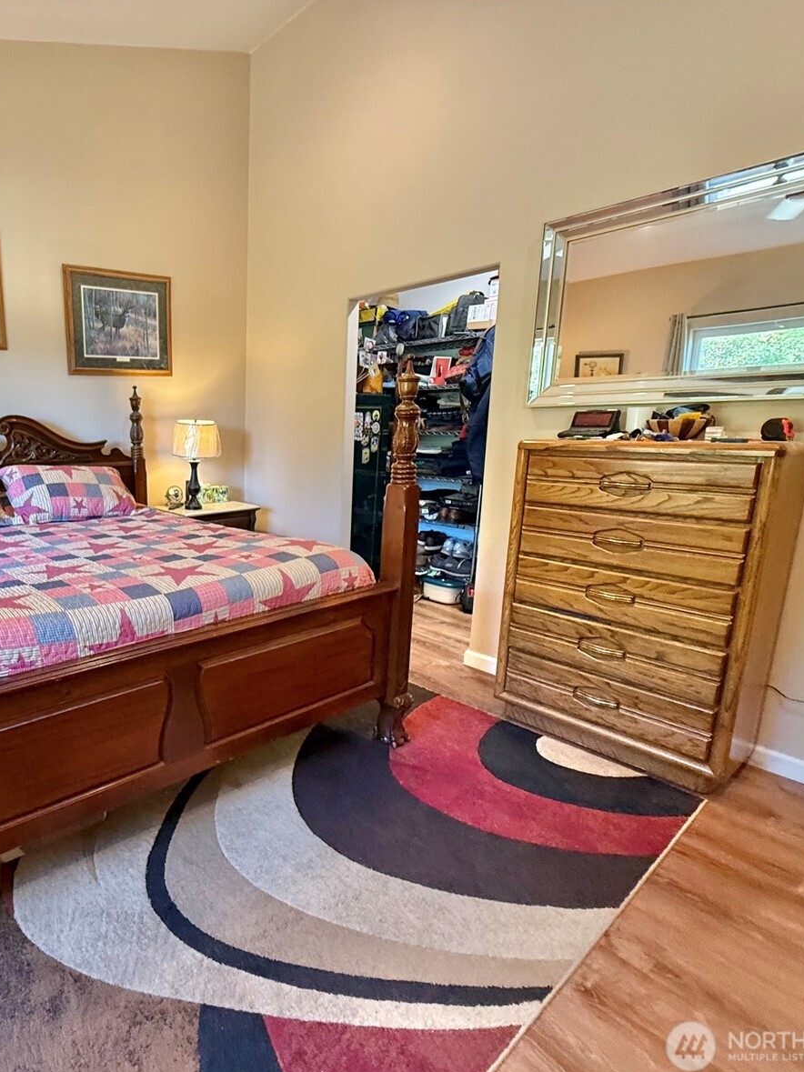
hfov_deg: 63.4
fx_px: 589
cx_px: 175
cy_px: 537
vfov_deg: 84.7
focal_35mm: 19
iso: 320
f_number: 2.2
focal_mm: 2.22
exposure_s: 1/60
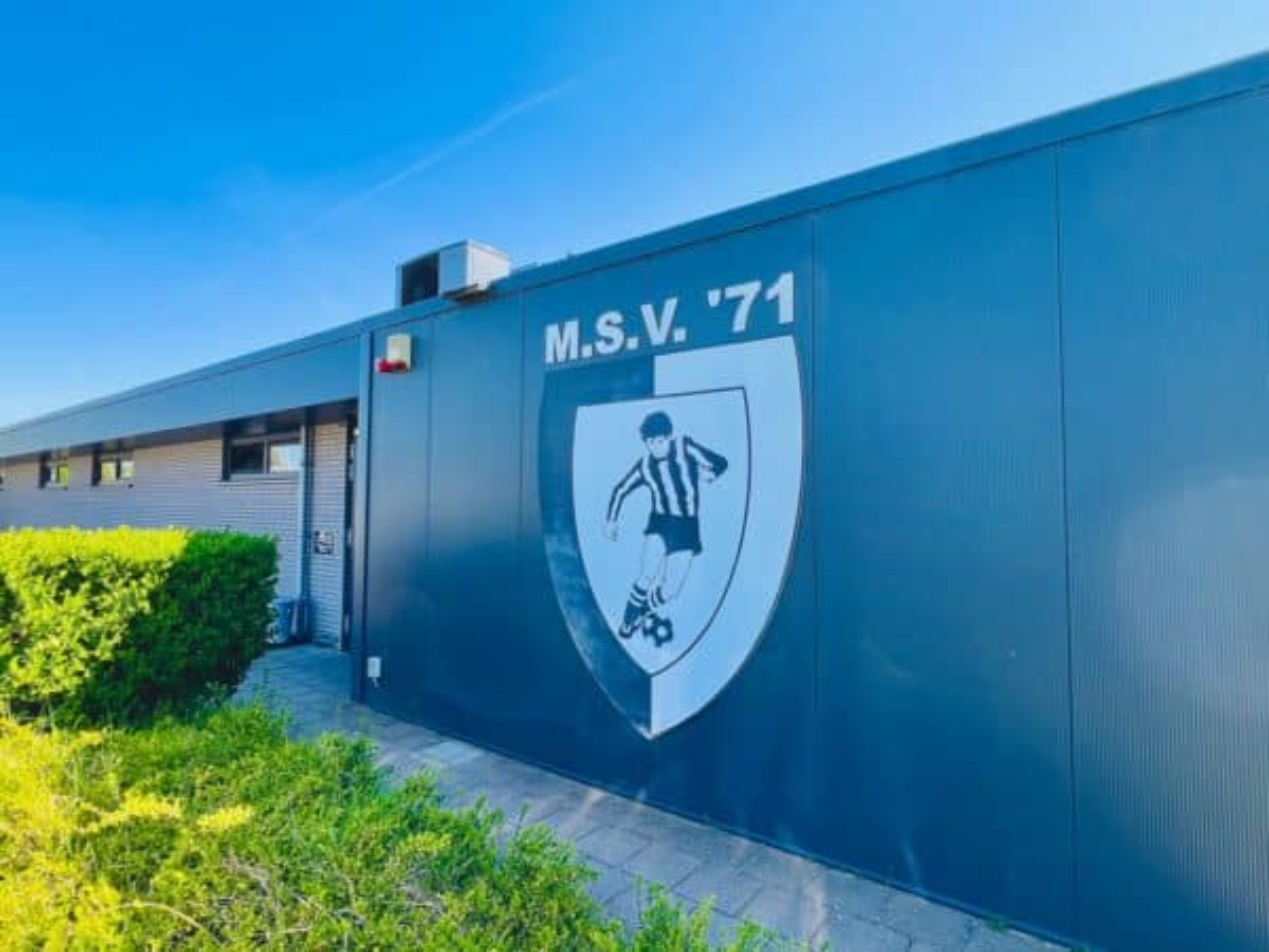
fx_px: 477
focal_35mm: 13
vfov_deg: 89.9
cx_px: 634
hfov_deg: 106.2
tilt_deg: +2.7
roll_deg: -0.1
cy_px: 476
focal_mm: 1.57
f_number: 1.8
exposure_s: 1/362
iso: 32
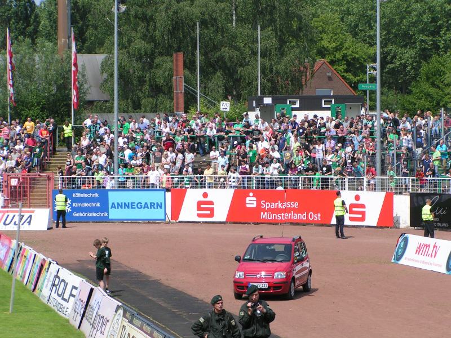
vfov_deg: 10.4
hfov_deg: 13.8
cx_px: 226
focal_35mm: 143
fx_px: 1863
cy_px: 169
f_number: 6.3
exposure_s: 1/400
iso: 50
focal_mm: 21.9
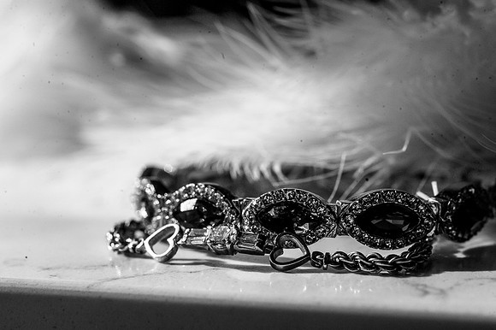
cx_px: 248
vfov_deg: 13.0
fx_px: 1446
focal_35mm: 105
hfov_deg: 19.5
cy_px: 165
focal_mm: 105
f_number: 11
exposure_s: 1/800
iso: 640
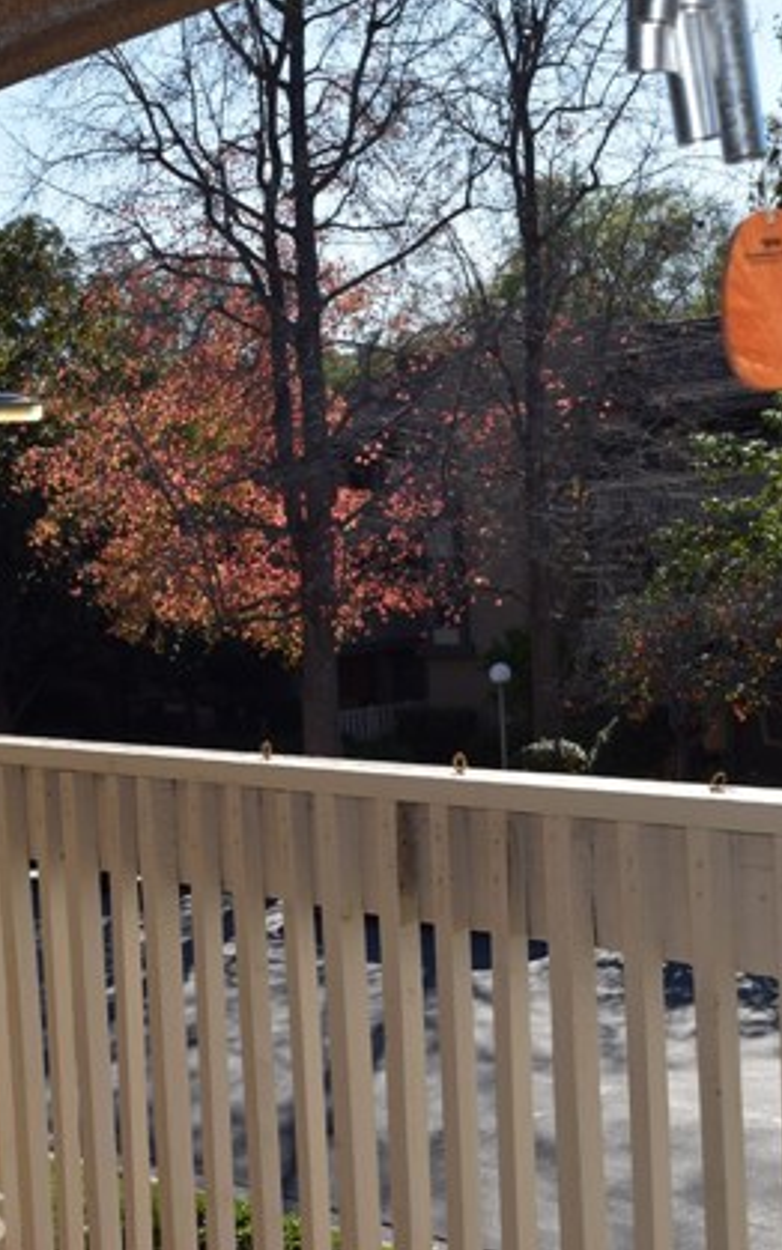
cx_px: 167
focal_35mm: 68
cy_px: 622
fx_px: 2310
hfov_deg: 19.0
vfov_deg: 30.3
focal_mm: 29
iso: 100
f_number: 10
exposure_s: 1/200
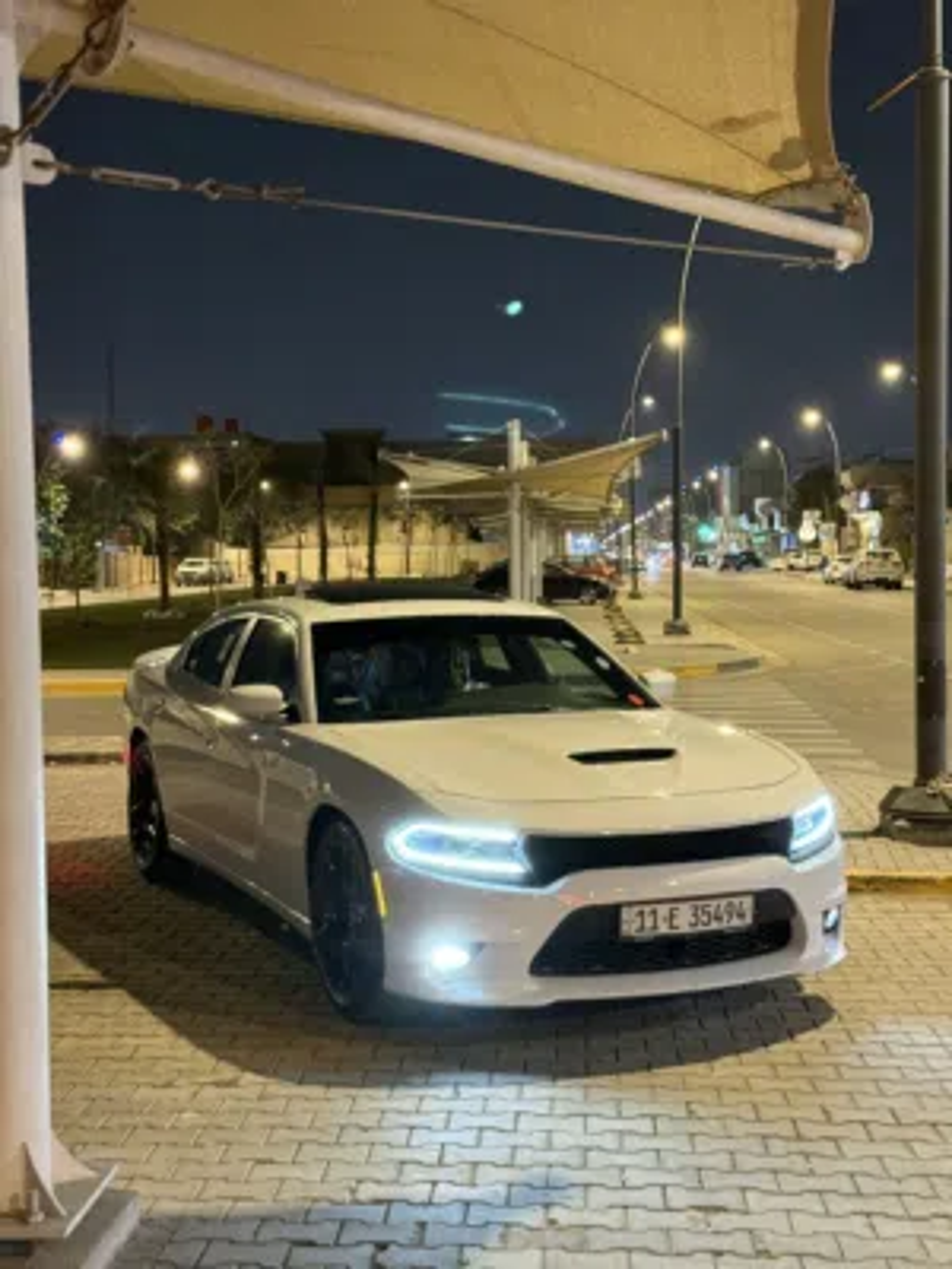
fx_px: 1760
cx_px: 476
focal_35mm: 48
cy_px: 634
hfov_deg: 30.3
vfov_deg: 39.7
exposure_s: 1/25
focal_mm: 6.76
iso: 400
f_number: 1.78
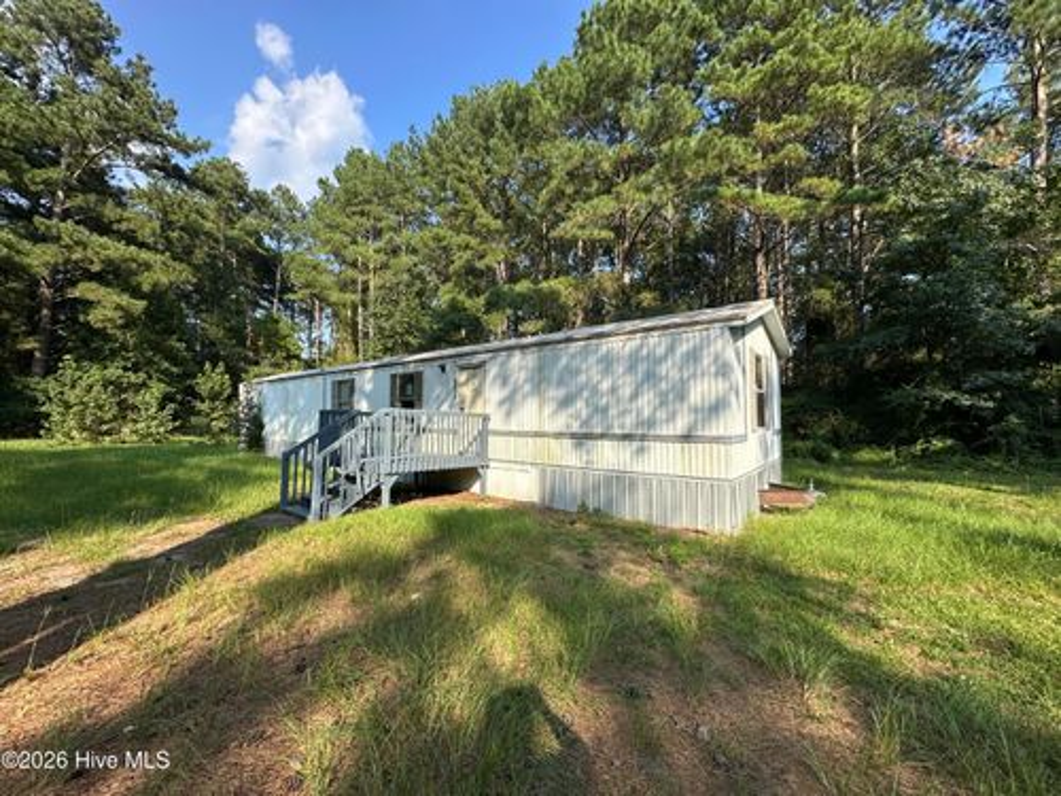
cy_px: 398
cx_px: 530
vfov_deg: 85.7
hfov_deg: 102.1
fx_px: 429
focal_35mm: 14
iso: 50
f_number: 2.2
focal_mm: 2.22
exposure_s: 1/1159
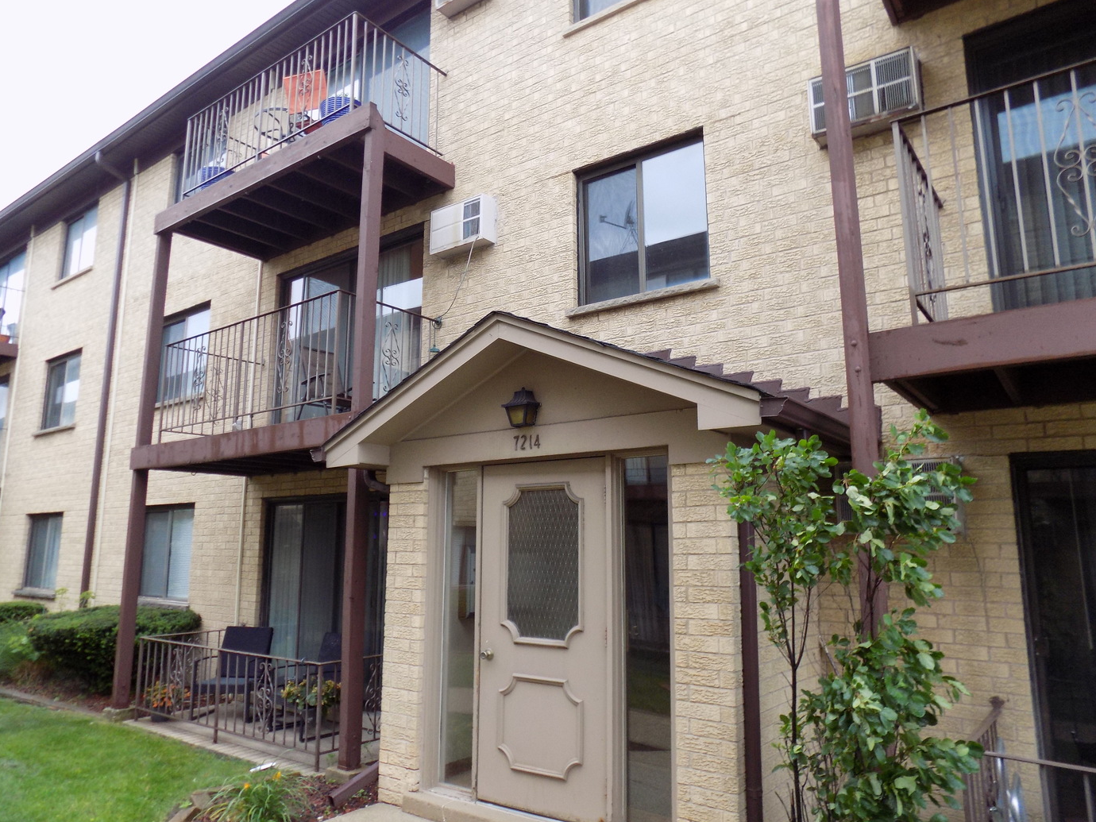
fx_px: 760
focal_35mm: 24
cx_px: 529
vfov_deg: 56.8
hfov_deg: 71.6
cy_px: 414
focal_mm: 4
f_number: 3.1
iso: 140
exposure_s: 1/30
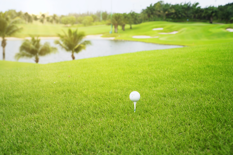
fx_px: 349
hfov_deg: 36.9
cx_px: 116
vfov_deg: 25.1
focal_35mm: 54
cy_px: 78
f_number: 7.1
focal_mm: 54
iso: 100
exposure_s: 1/100
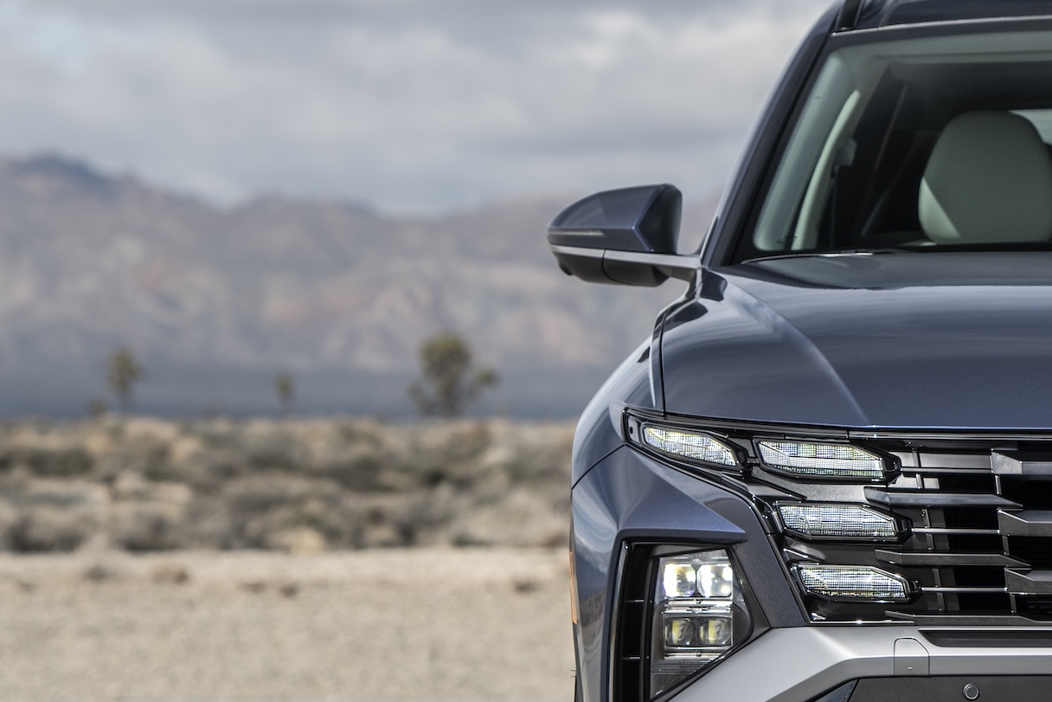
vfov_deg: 4.4
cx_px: 1203
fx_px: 9205
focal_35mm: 315
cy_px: 353
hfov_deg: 6.5
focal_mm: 116
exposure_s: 1/500
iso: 64
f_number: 5
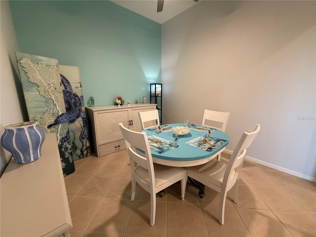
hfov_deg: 102.1
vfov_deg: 85.7
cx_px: 158
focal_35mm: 14
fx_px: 128
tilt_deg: -12.5
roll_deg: -0.4
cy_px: 118
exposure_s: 1/60
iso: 400
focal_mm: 2.22
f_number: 2.2
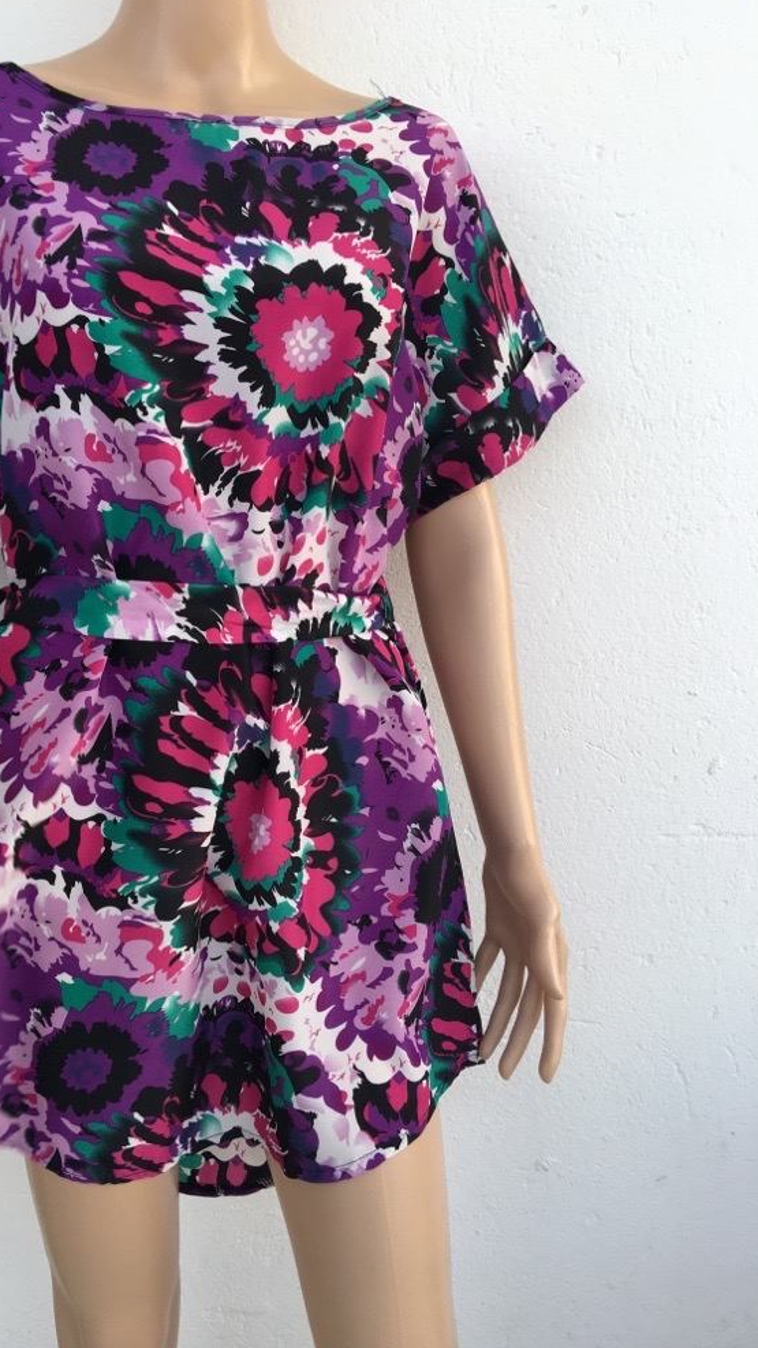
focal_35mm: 32
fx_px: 1144
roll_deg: +7.8
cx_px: 254
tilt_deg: -12.3
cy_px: 668
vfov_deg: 61.0
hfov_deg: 36.3
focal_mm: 4.15
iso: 25
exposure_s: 1/50
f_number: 2.2
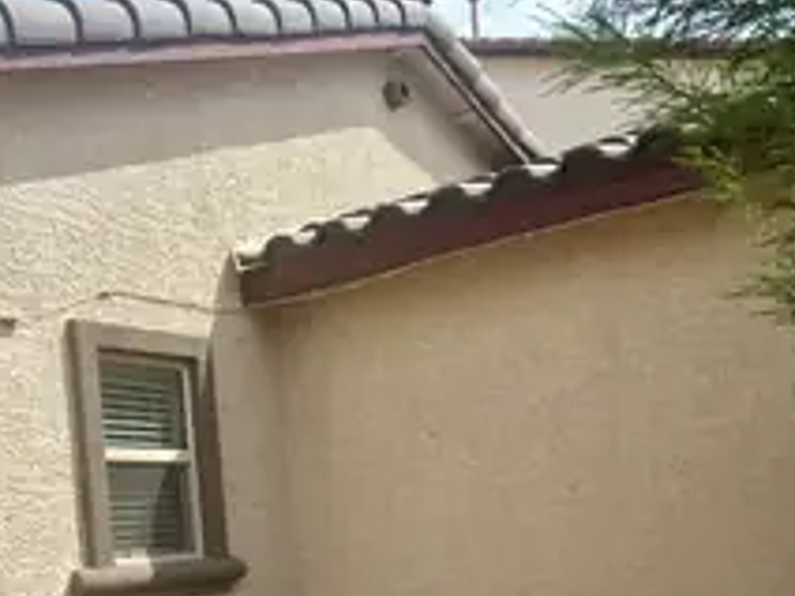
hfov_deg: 38.7
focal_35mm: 49
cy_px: 555
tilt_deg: +0.0
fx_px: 1125
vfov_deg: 28.4
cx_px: 311
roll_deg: +4.4
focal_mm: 5.96
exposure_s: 1/3106
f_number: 1.6
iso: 50
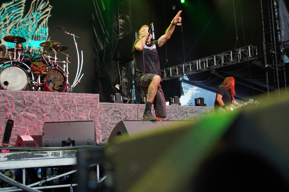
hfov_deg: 41.1
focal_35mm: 48
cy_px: 96
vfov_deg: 28.1
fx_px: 385
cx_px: 144
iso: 250
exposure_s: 1/125
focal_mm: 48
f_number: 4
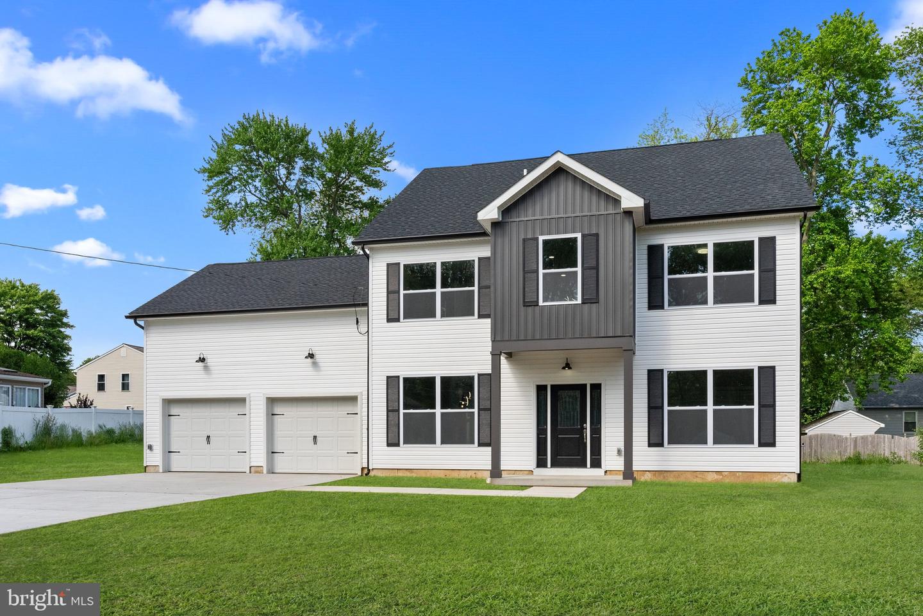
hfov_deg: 67.4
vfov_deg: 48.0
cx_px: 462
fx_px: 692
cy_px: 308
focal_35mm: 27
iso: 800
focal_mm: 27
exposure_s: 1/1000
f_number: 11
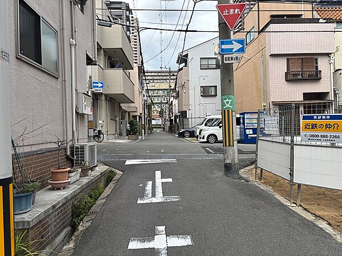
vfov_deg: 53.1
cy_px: 128
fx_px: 257
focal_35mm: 26
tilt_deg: +0.1
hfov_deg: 67.3
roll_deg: +1.2
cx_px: 171
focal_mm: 5.96
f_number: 1.6
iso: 50
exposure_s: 1/1381
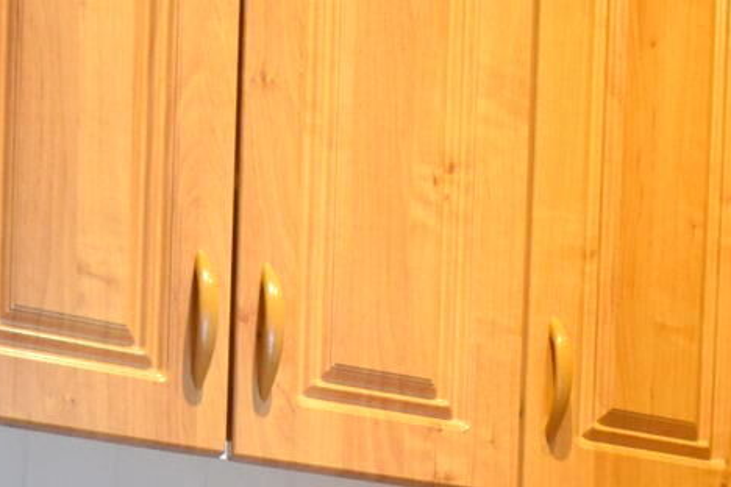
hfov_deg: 26.2
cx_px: 259
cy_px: 912
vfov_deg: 15.1
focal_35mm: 77
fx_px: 1563
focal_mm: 10
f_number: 4
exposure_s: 1/60
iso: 800
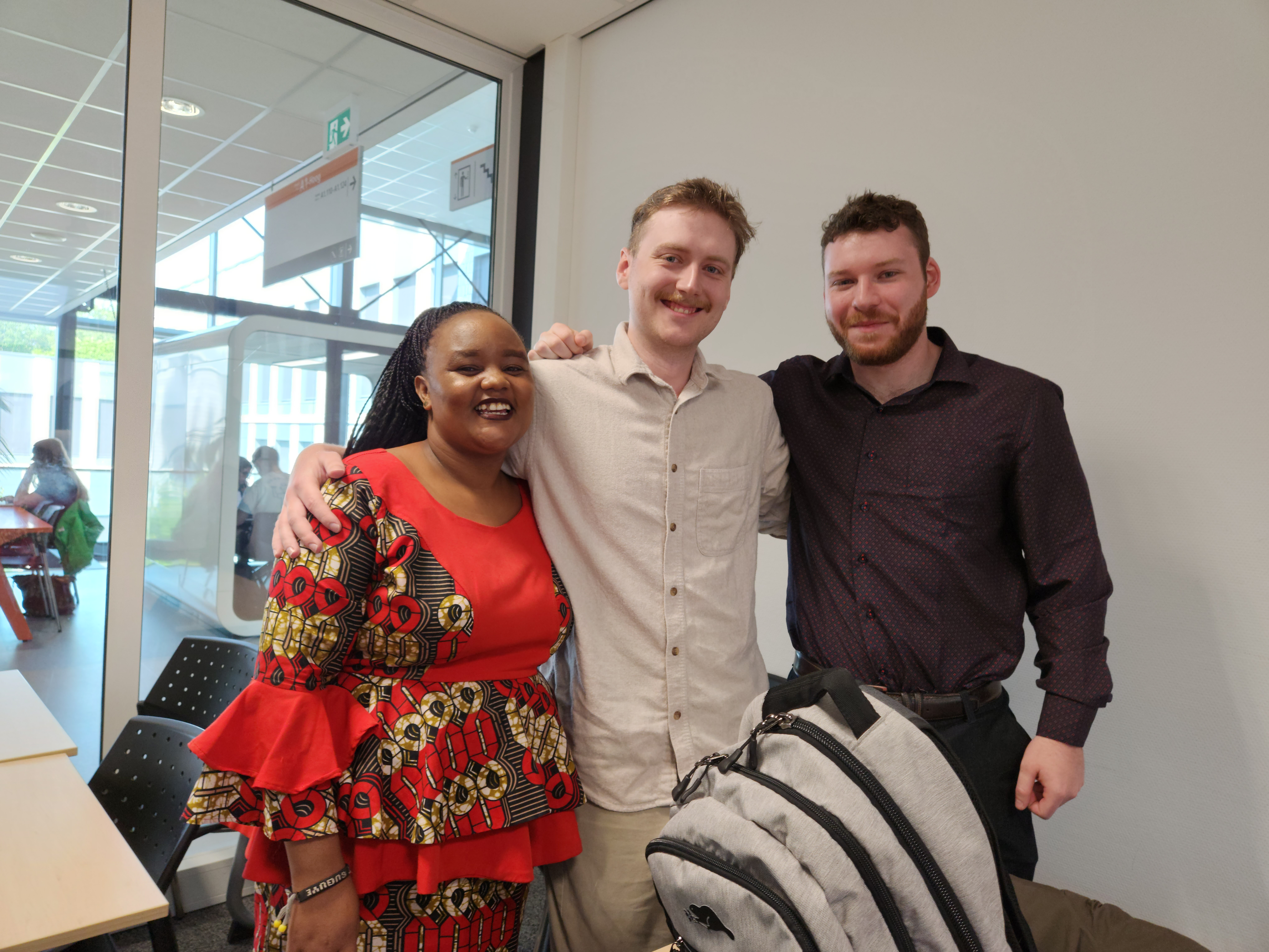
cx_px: 634
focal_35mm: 23
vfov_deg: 58.9
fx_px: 843
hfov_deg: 73.9
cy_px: 476
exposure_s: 1/60
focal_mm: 5.4
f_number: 1.8
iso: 64
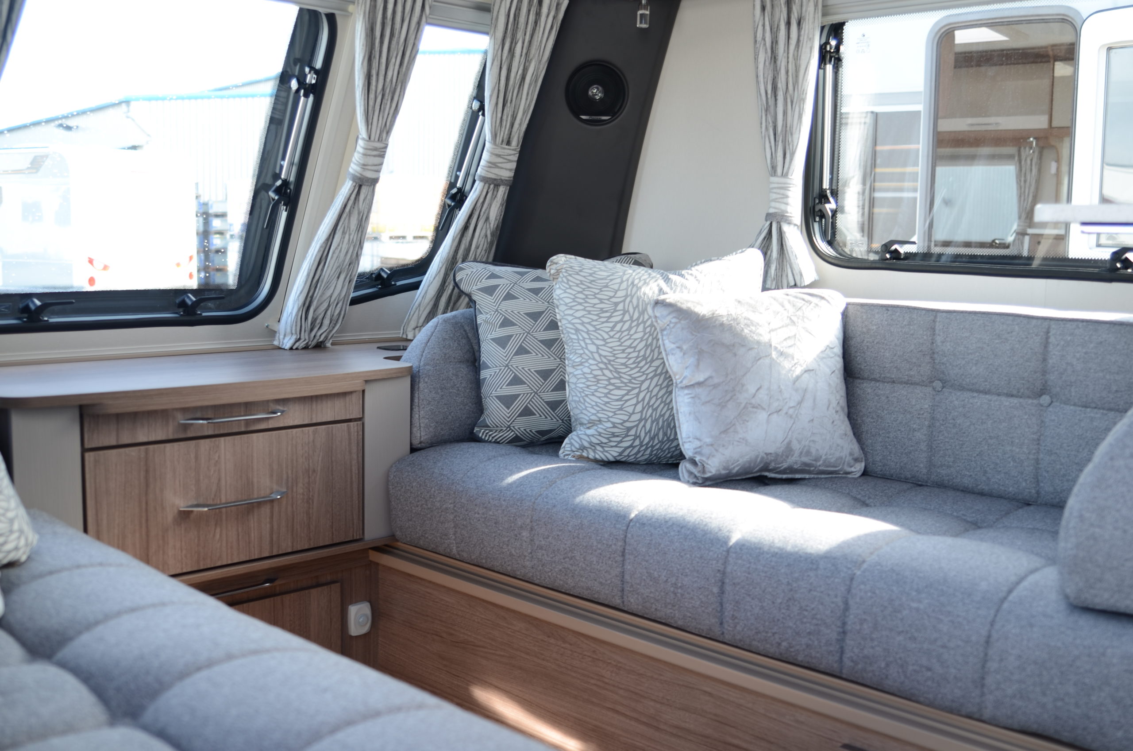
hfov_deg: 53.2
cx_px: 566
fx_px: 1131
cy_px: 376
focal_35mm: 36
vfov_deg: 36.7
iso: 100
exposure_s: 1/30
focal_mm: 24
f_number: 2.8
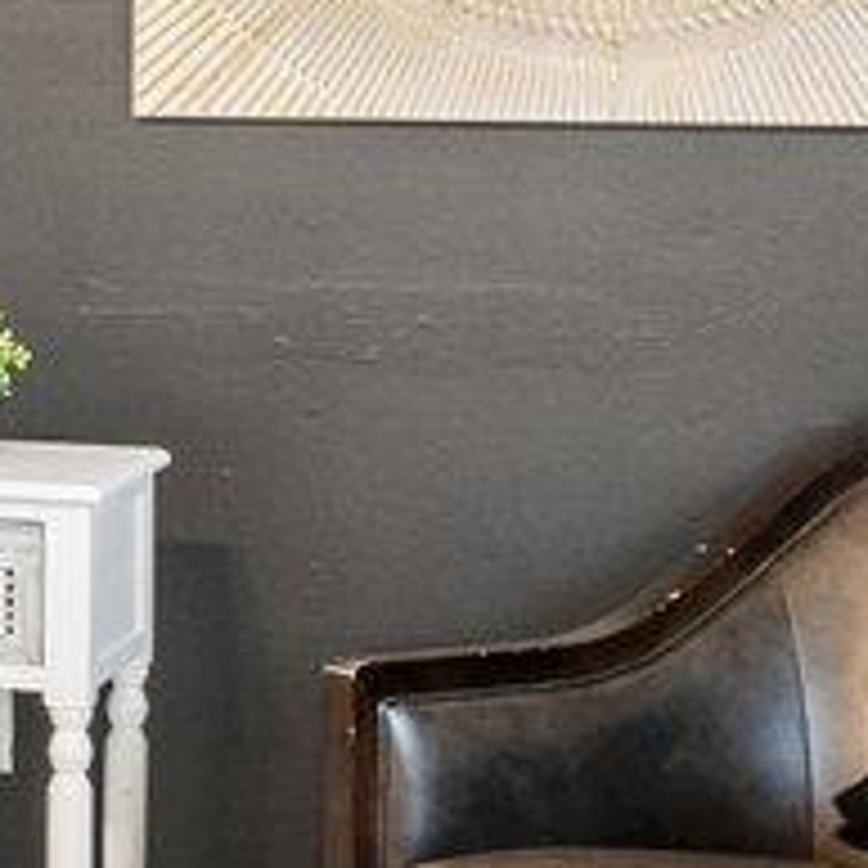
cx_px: -1201
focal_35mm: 148
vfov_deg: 11.6
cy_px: -52
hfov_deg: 10.2
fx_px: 4213
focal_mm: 16.5
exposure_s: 2.5
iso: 250
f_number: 9
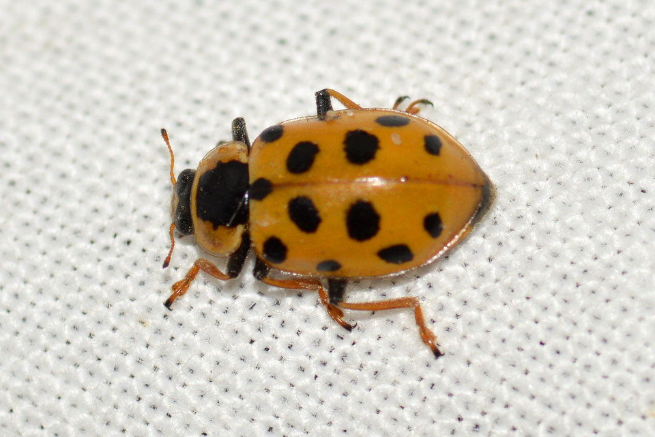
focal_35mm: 150
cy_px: 218
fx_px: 2729
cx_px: 328
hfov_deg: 13.7
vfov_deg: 9.1
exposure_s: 1/200
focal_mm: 100
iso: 100
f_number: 13
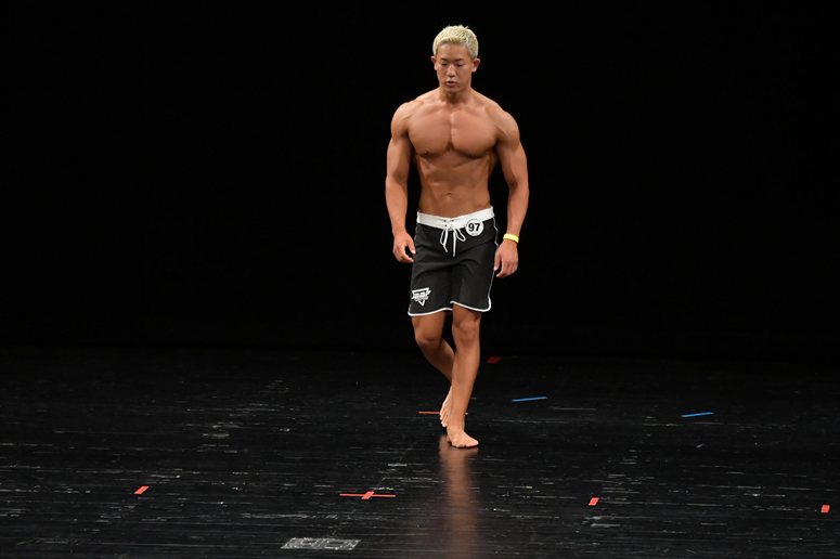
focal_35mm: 255
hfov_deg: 8.1
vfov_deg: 5.4
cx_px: 420
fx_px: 5947
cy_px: 280
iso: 3200
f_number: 5.6
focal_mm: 170
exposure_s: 1/400
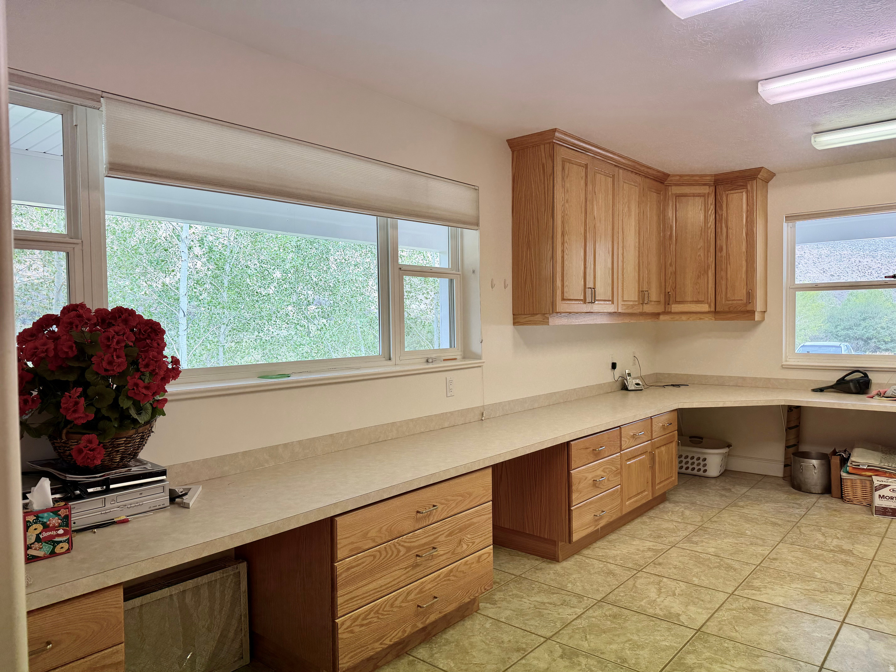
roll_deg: +0.9
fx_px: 621
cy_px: 336
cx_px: 448
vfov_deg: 56.8
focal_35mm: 24
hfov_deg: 71.6
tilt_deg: -1.9
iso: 80
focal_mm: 6.76
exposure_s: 1/191
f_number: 1.78
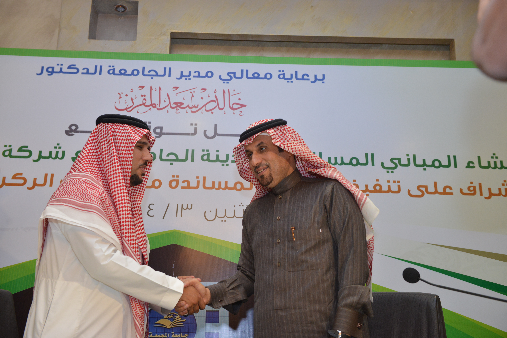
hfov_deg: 48.5
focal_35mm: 40
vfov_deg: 33.4
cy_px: 169
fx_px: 563
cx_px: 254
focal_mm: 40
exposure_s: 1/125
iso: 1600
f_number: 5
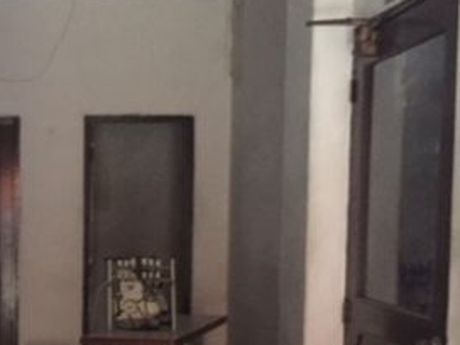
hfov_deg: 25.8
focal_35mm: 71
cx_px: -13
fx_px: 943
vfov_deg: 20.5
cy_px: 279
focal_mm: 4.15
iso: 640
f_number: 2.2
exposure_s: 1/15
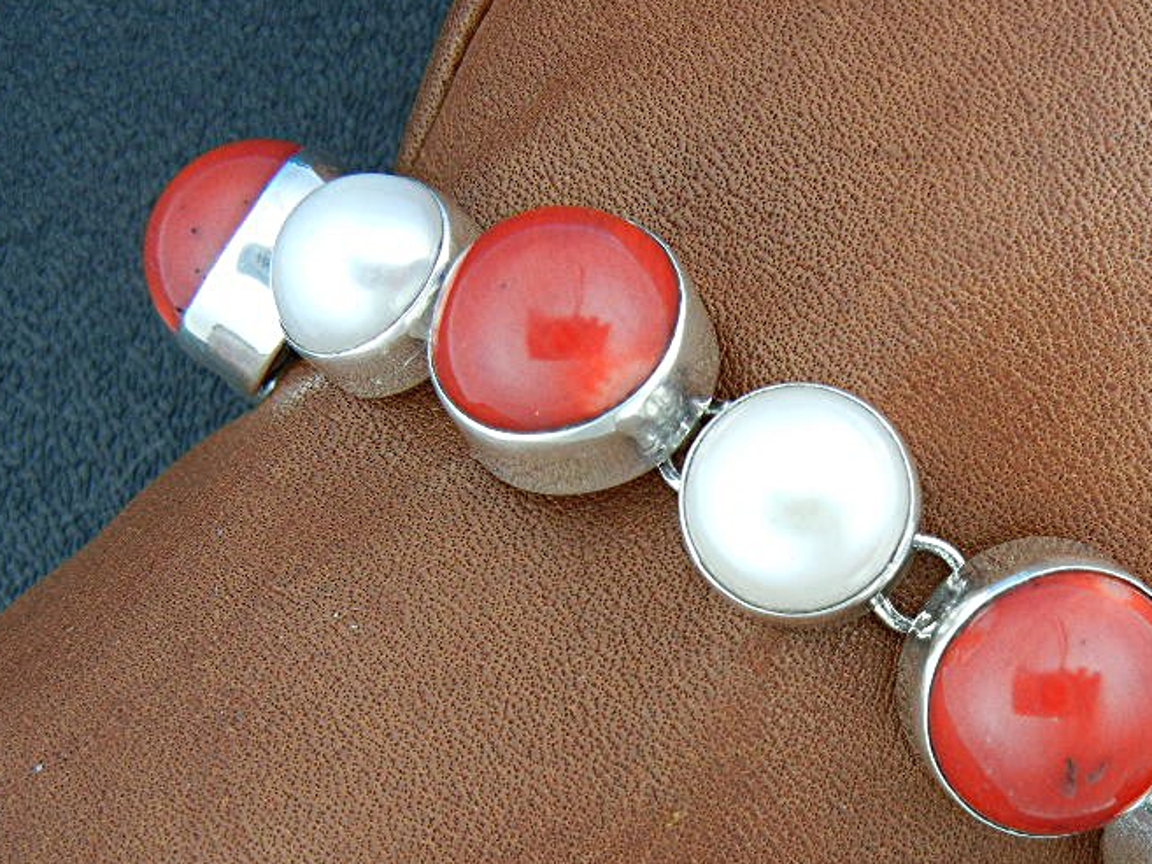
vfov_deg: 18.1
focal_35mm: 81
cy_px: 627
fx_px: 2696
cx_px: 847
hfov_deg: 23.9
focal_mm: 9.3
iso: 200
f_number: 3.9
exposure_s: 1/5.8
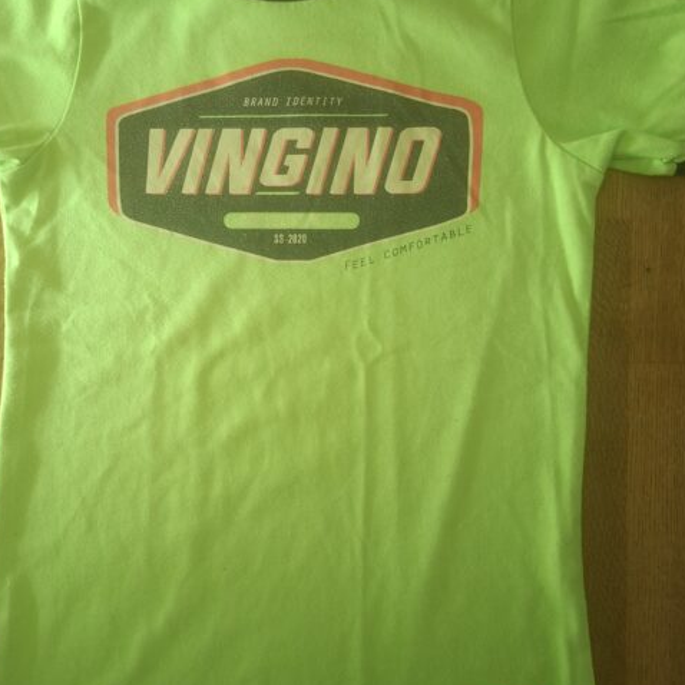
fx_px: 761
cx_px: 298
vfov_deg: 48.4
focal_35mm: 34
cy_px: 337
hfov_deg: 48.3
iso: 250
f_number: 1.8
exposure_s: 1/33
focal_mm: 5.54
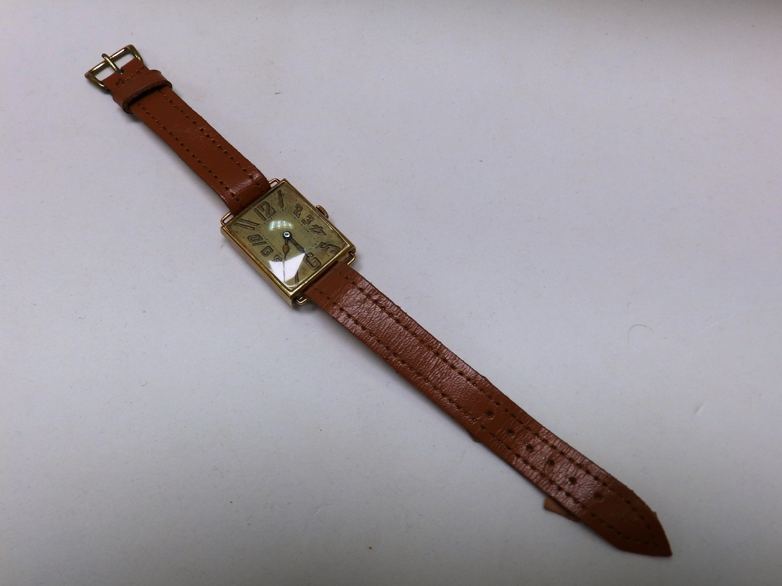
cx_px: 391
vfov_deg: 44.2
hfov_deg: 56.8
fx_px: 723
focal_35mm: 32
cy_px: 293
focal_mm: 5.7
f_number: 3.7
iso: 80
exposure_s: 1/30
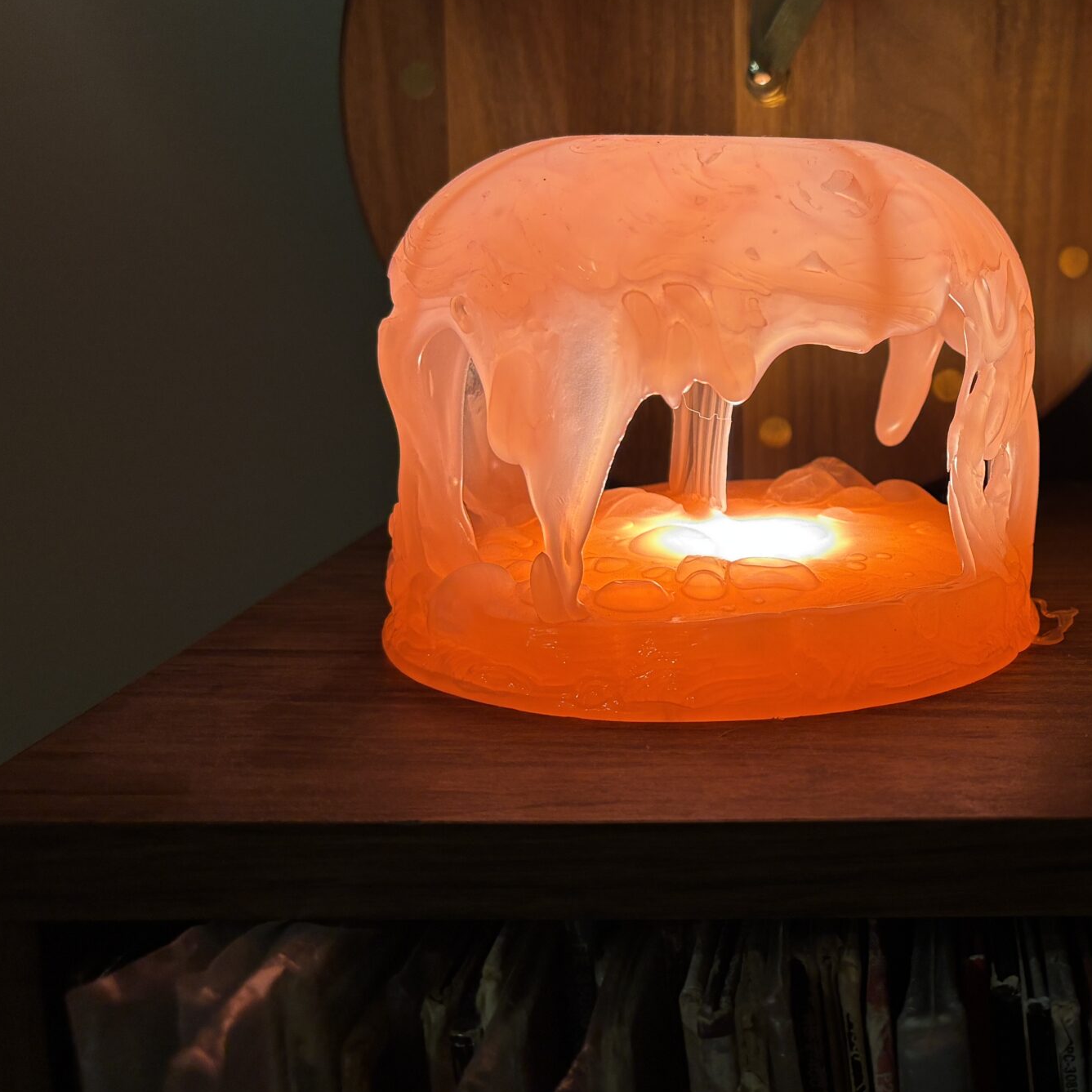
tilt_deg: -8.0
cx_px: 931
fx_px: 1570
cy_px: 435
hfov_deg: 36.5
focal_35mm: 44
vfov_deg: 38.2
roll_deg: -0.4
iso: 100
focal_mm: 5.96
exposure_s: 1/60
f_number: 1.6
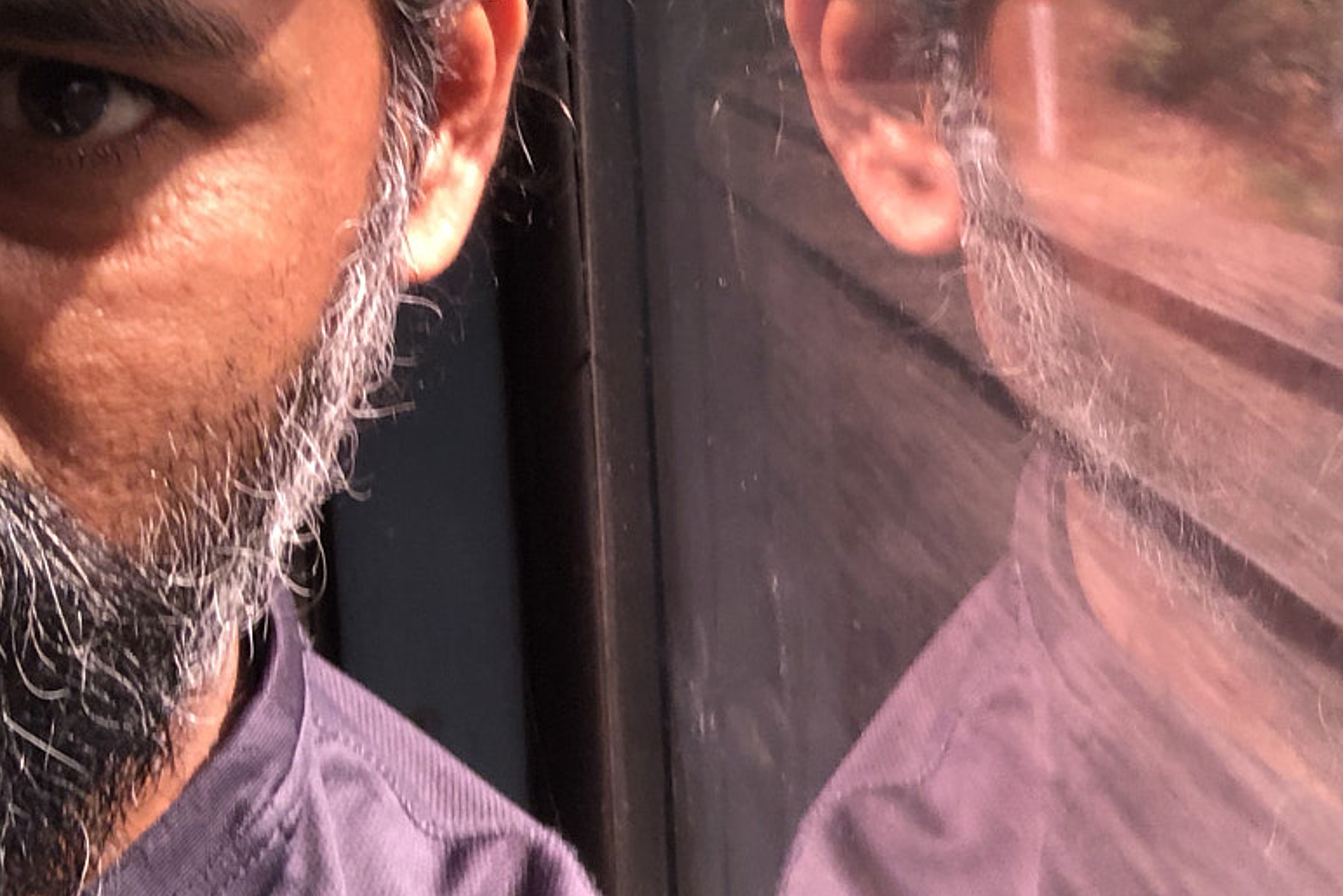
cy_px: 371
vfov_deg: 19.7
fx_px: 2574
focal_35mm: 69
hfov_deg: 28.0
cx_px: 1233
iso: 80
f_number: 2.2
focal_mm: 2.87
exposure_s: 1/50
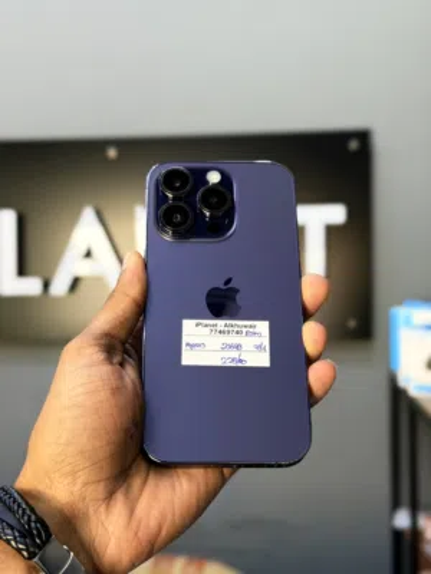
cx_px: 216
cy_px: 287
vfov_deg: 39.7
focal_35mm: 48
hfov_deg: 30.3
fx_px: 797
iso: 64
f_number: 1.78
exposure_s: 1/50
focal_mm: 6.76
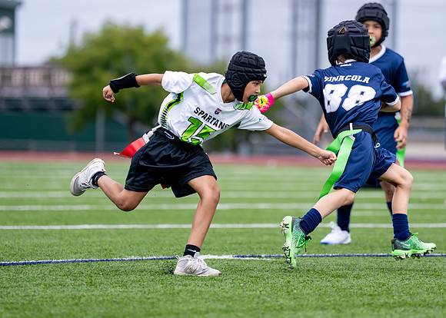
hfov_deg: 8.4
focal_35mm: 241
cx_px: 253
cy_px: 136
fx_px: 3051
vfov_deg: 6.0
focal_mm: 170
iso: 125
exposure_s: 1/1600
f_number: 2.8
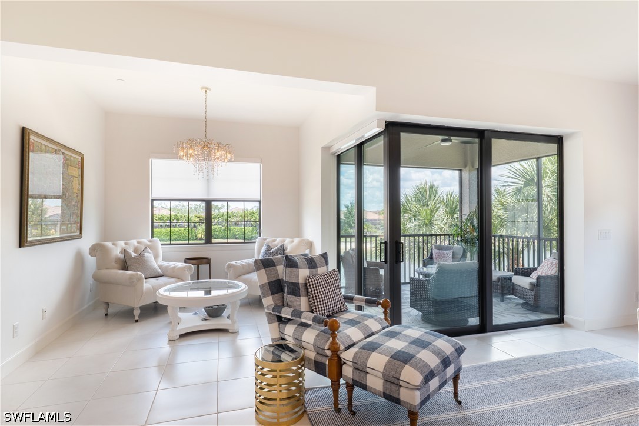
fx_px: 319
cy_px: 213
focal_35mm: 18
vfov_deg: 67.4
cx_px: 320
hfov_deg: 90.0
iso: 200
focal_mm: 18
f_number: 14
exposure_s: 1/40
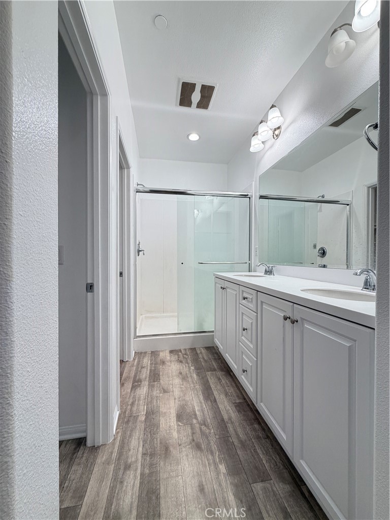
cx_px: 195
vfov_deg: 102.1
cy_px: 260
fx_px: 210
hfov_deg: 85.7
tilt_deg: +1.0
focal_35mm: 14
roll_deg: +0.0
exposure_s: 1/120
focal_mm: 2.22
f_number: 2.2
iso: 200
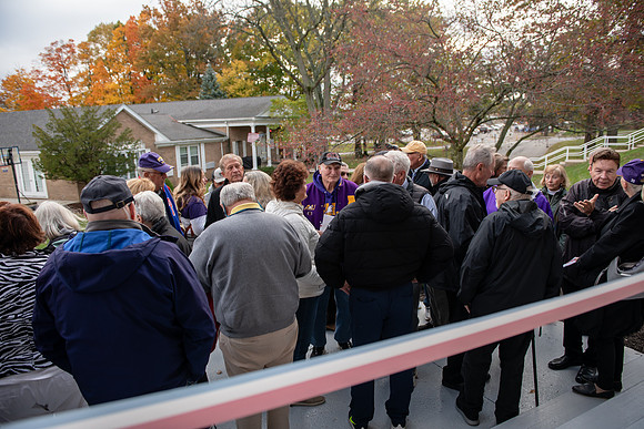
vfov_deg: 53.2
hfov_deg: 73.7
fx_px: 429
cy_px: 214
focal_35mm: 24
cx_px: 322
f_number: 3.5
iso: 250
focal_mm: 24
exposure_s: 1/250
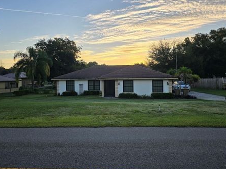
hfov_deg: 67.3
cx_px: 115
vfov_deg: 53.1
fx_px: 170
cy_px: 79
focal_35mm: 26
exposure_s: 1/388
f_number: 1.7
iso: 12
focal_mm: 6.3
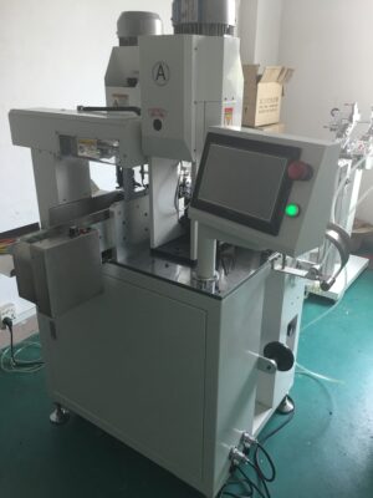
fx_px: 417
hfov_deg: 48.2
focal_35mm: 29
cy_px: 249
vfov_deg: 61.7
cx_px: 186
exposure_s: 1/17
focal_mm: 4.15
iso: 40
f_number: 2.2
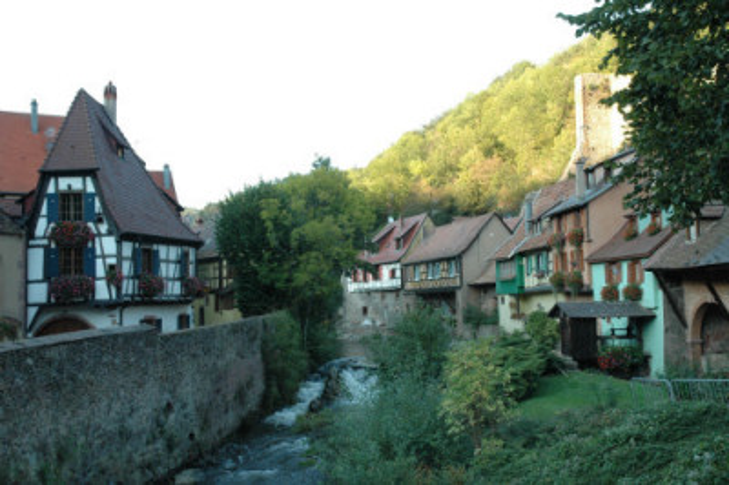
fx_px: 880
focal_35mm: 44
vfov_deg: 30.8
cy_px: 242
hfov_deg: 45.0
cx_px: 364
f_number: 9
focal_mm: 29
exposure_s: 1/60
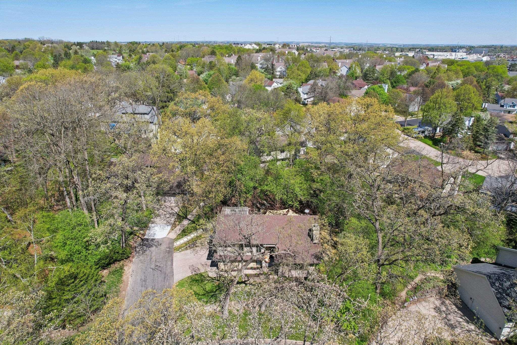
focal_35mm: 22
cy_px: 172
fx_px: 316
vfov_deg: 57.2
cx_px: 258
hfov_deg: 78.6
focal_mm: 8.4
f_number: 2.8
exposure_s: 1/1600
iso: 120
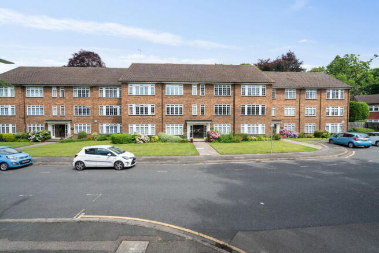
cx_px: 190
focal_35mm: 16
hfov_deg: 96.7
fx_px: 168
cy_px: 126
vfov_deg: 73.8
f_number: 6.3
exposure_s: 1/1250
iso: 640
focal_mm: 16
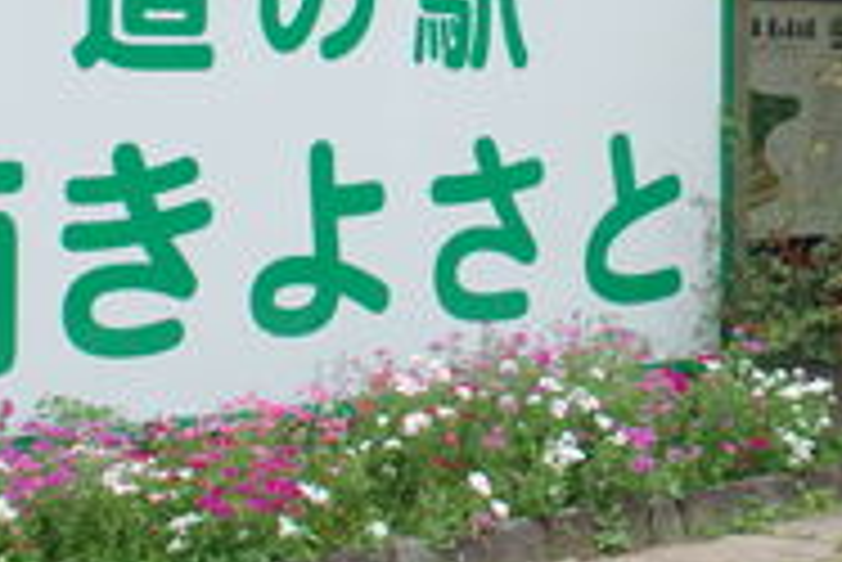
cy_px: -85
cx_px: 923
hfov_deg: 16.2
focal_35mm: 123
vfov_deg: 11.0
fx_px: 2879
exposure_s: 1/80
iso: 200
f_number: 4.5
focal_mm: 24
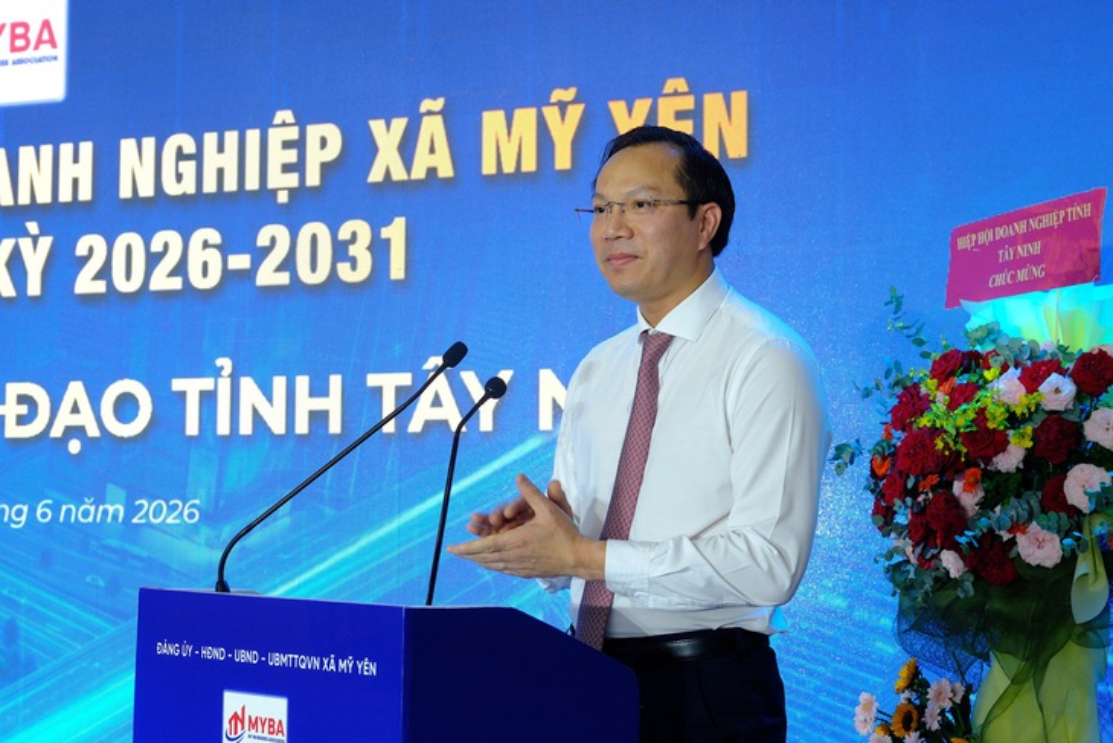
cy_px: 372
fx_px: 1824
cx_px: 556
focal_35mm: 59
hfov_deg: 33.9
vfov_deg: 23.0
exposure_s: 1/80
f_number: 6.4
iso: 1000
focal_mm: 39.3
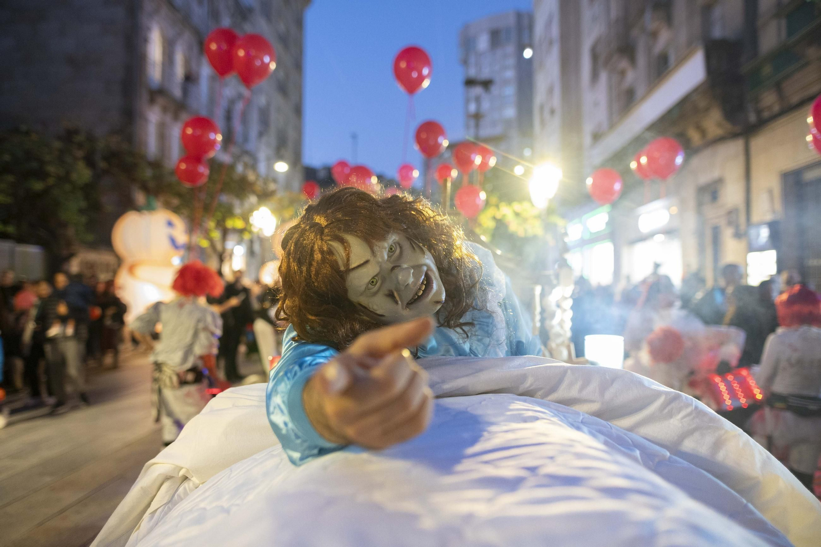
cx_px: 410
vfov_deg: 53.1
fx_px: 547
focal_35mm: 24
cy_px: 274
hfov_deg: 73.8
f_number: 2.2
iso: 3200
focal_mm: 24
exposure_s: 1/100
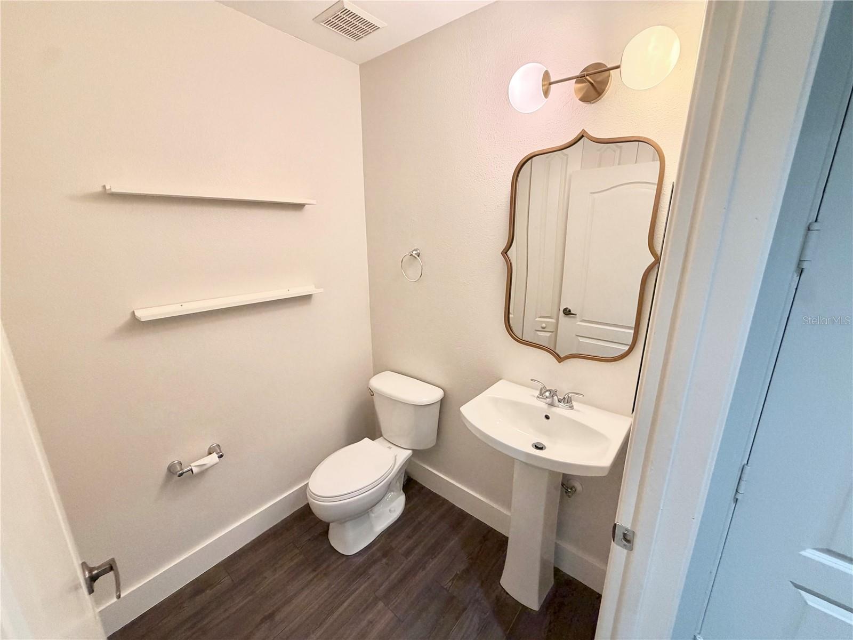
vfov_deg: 85.7
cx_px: 426
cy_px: 320
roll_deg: +0.6
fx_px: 345
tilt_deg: -14.7
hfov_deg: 102.1
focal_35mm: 14
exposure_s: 1/60
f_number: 2.2
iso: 250
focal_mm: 2.22
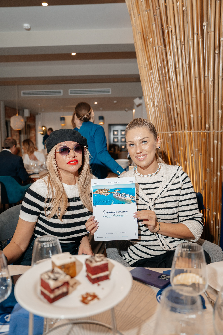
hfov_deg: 47.9
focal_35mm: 27
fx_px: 251
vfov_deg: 67.4
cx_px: 112
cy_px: 168
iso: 400
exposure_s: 1/160
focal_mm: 27
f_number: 2.8
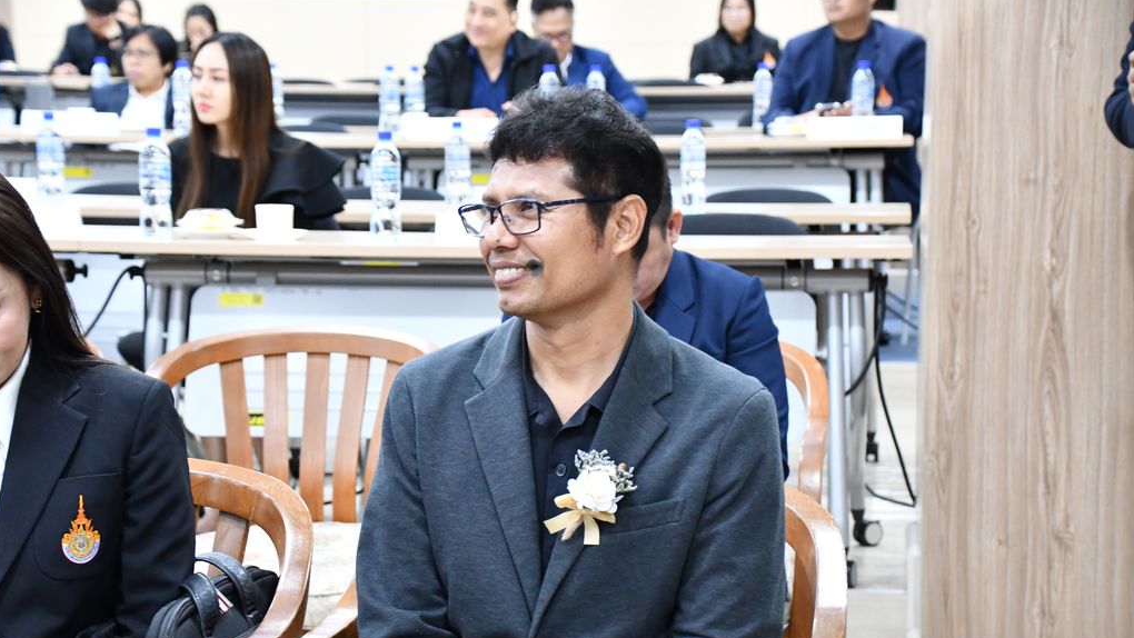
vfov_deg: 14.7
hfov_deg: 25.9
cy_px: 375
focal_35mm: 82
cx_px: 566
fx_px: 2466
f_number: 4.8
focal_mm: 52
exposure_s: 1/60
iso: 4500
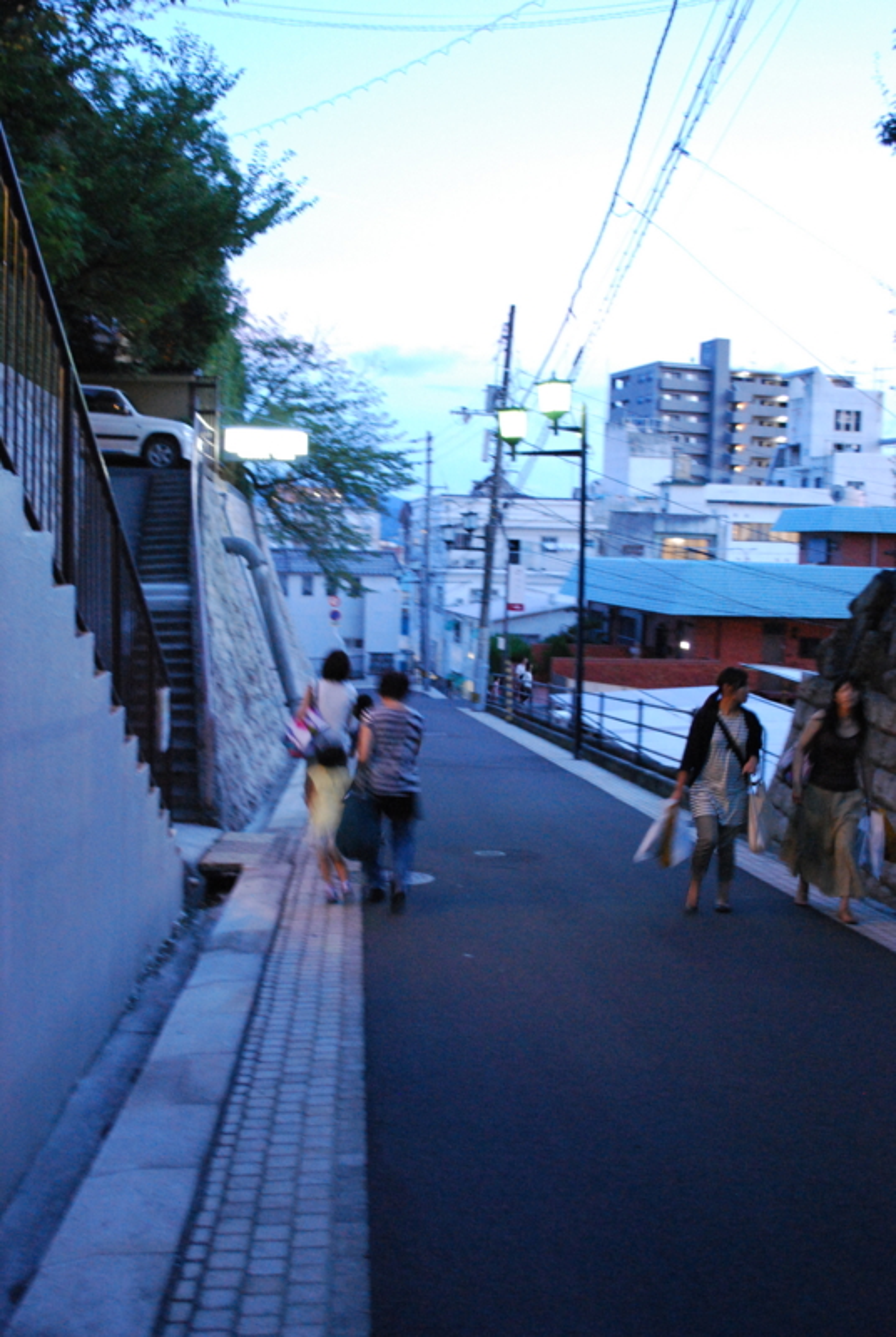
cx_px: 448
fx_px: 1339
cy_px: 668
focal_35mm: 36
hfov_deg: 37.0
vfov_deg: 53.1
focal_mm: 24
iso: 1600
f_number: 4.2
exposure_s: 1/6
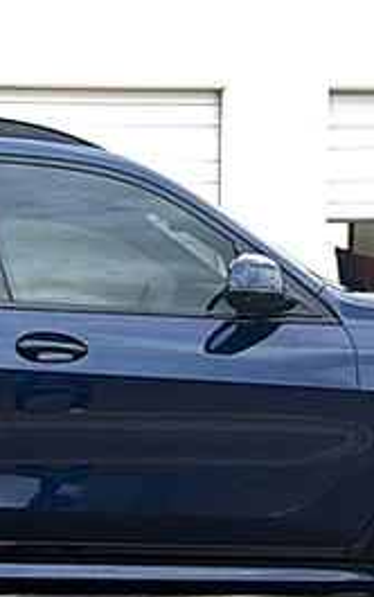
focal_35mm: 70
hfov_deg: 18.2
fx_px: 1140
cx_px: 11
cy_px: 472
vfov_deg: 28.8
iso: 80
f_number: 1.78
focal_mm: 6.76
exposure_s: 1/1585
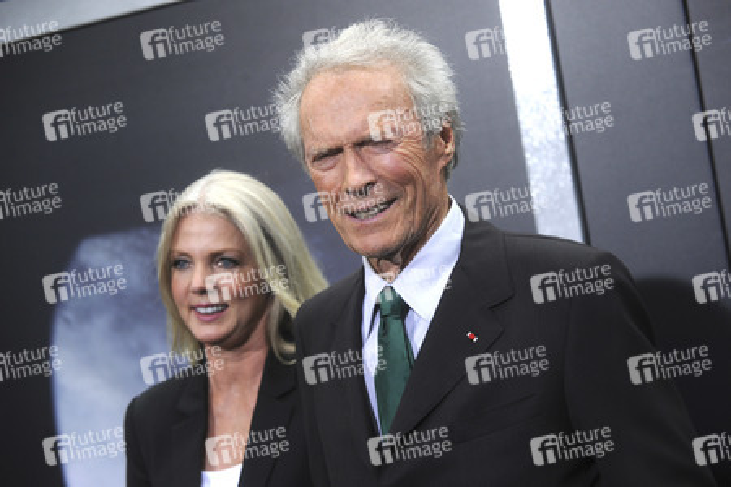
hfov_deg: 19.5
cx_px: 366
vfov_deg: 13.0
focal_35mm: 105
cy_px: 244
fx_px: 2132
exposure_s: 1/640
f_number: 5.6
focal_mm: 105
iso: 1000
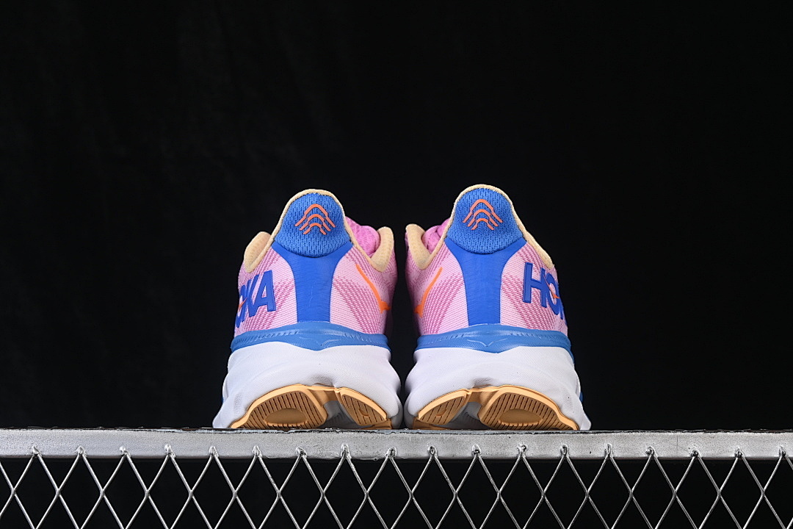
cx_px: 396
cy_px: 264
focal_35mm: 75
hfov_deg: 27.0
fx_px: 1652
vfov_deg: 18.2
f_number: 8
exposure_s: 1/80
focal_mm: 50
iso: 160
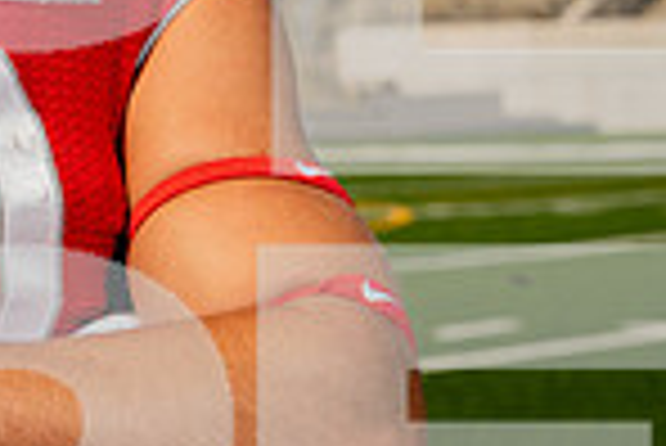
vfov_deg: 5.6
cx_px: -356
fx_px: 4500
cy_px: -61
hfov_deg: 8.3
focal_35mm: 243
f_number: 7.1
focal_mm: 62
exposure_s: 1/250
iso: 100
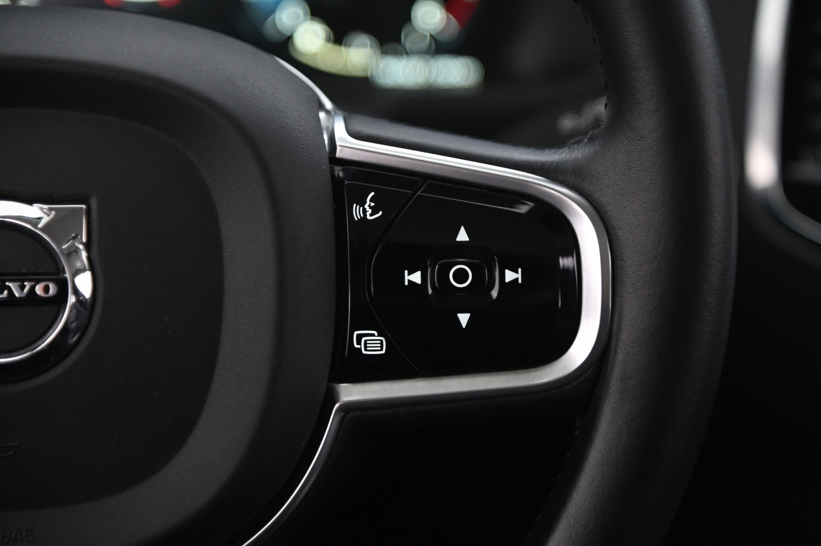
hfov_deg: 17.1
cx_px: 410
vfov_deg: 11.4
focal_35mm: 120
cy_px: 273
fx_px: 2734
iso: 2000
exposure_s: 1/15
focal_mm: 120
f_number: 4
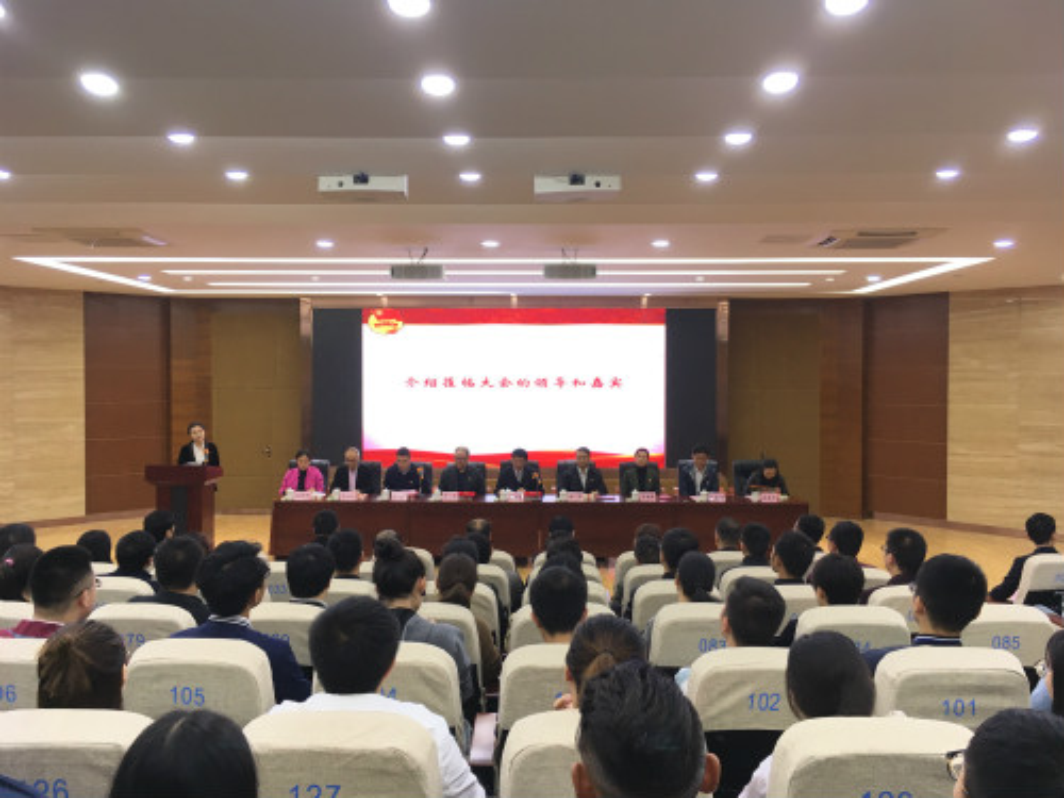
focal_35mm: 29
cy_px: 399
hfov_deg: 61.7
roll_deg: -0.4
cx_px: 532
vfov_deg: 48.2
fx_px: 891
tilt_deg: -1.1
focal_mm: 4.15
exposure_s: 1/33
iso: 32
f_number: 2.2
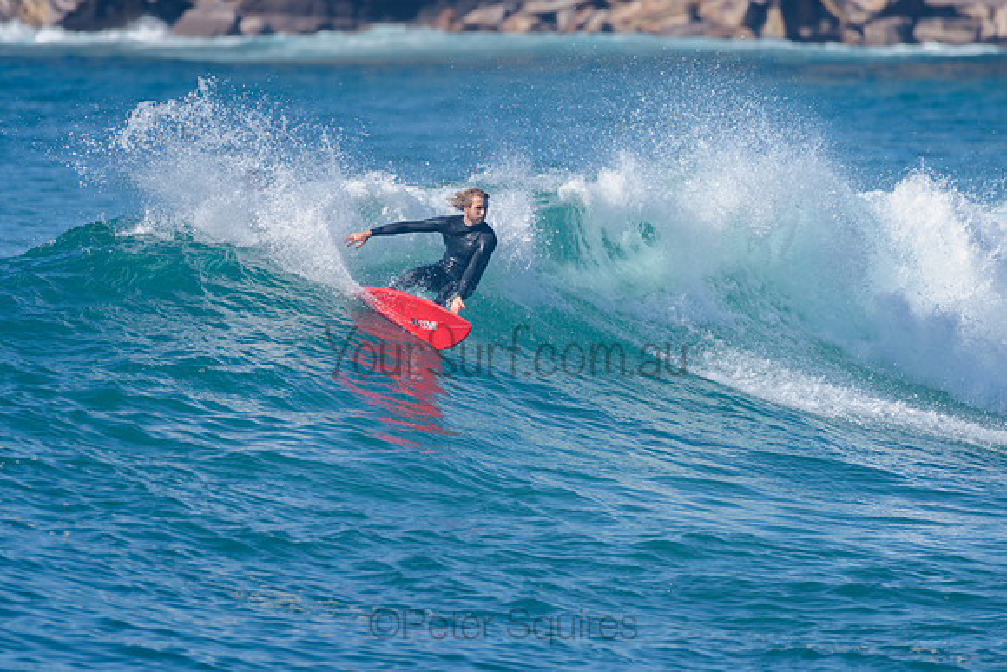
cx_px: 390
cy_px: 274
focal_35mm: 613
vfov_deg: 2.2
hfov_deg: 3.4
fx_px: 17144
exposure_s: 1/2000
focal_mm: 500
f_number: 5.6
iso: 125
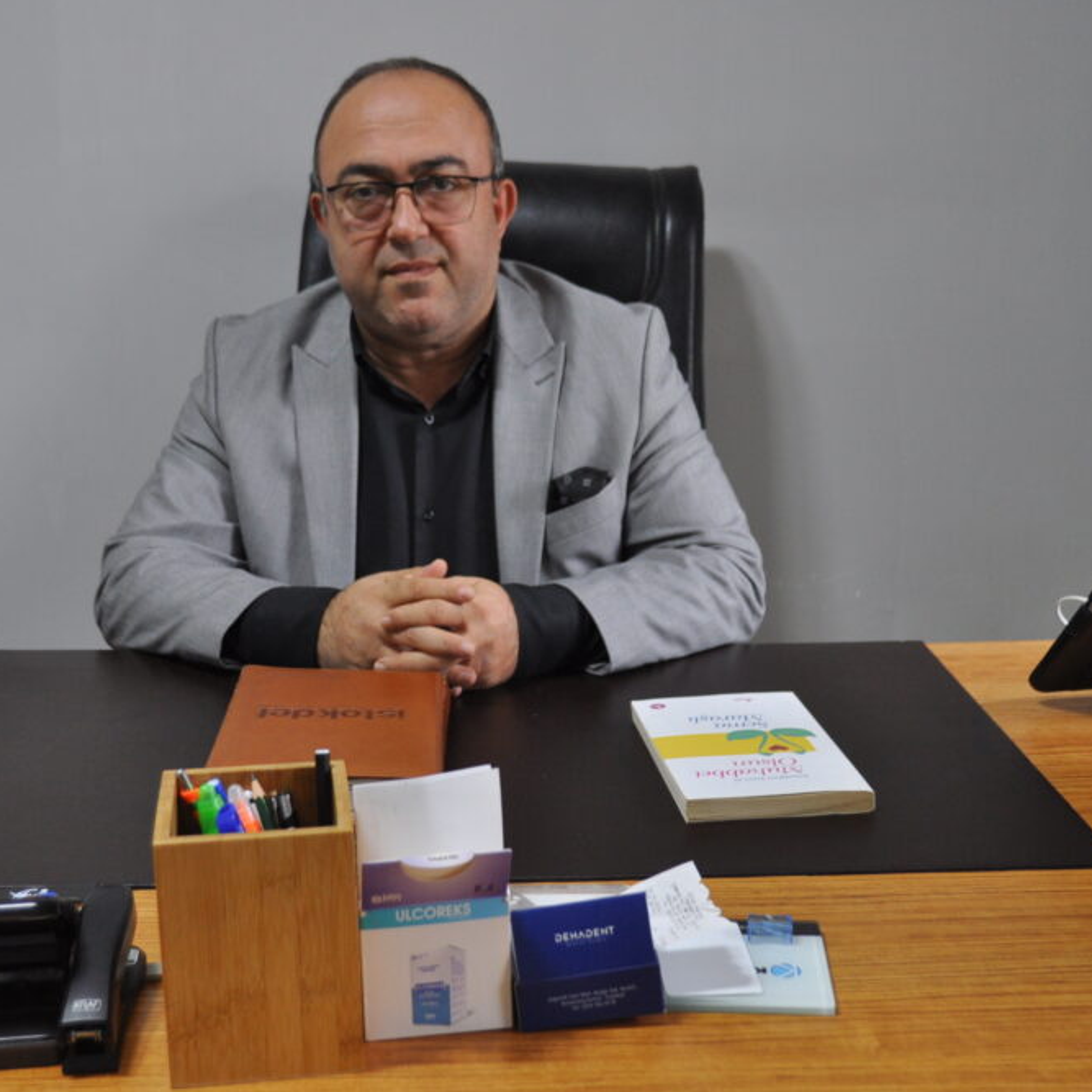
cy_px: 539
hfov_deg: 39.2
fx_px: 1535
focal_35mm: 43
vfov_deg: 39.2
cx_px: 514
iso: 720
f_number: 4
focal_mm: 22
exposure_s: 1/60
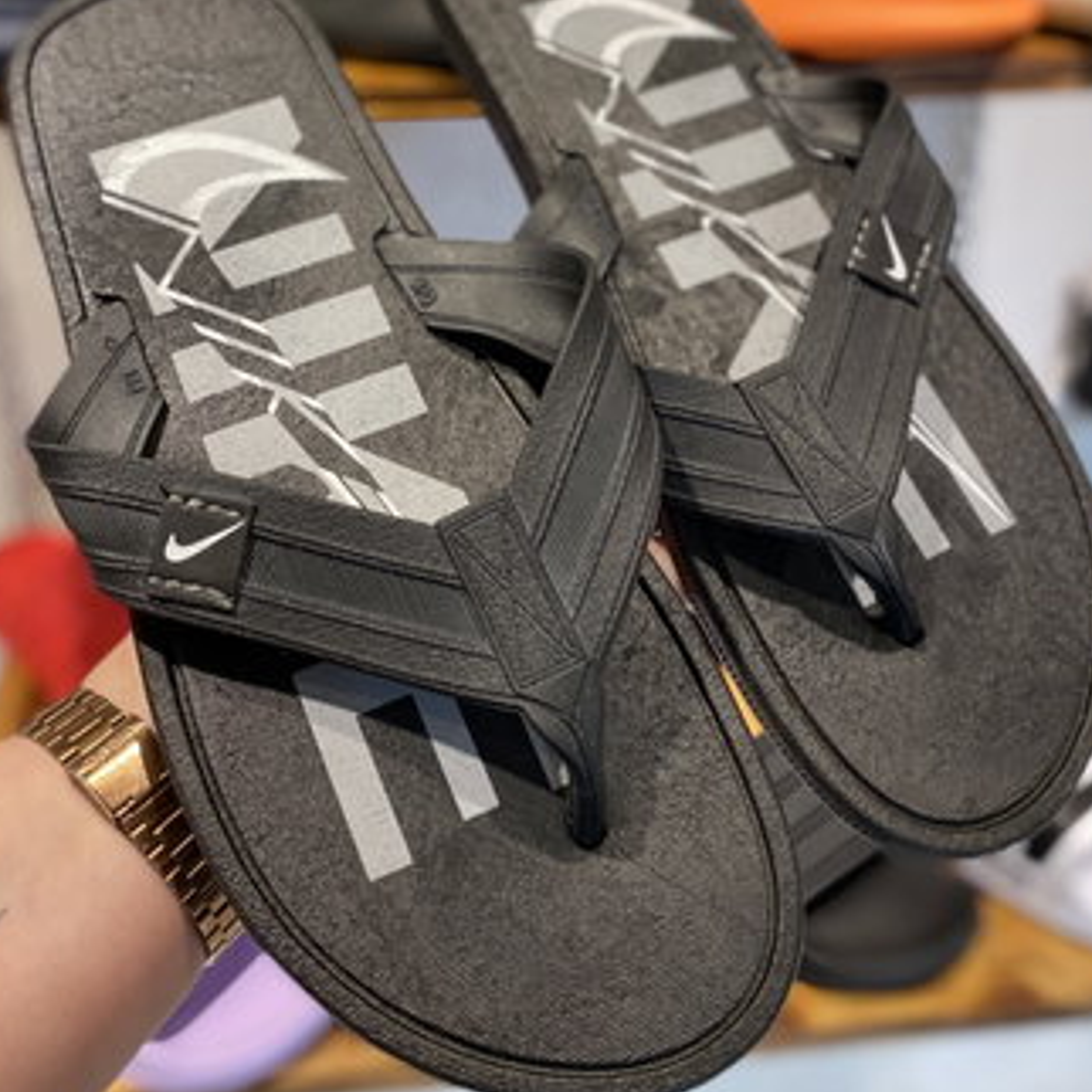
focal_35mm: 38
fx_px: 1356
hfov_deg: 43.8
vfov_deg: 43.1
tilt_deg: -21.9
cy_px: 348
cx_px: 519
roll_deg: -1.0
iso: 125
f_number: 1.8
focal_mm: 4.25
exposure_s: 1/100
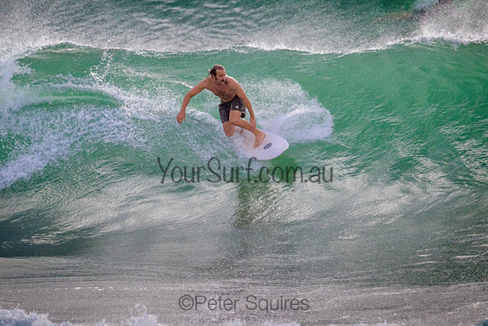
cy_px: 124
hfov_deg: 2.1
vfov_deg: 1.4
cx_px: 280
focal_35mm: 993
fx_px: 13459
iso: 1800
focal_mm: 800
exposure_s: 1/2000
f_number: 11
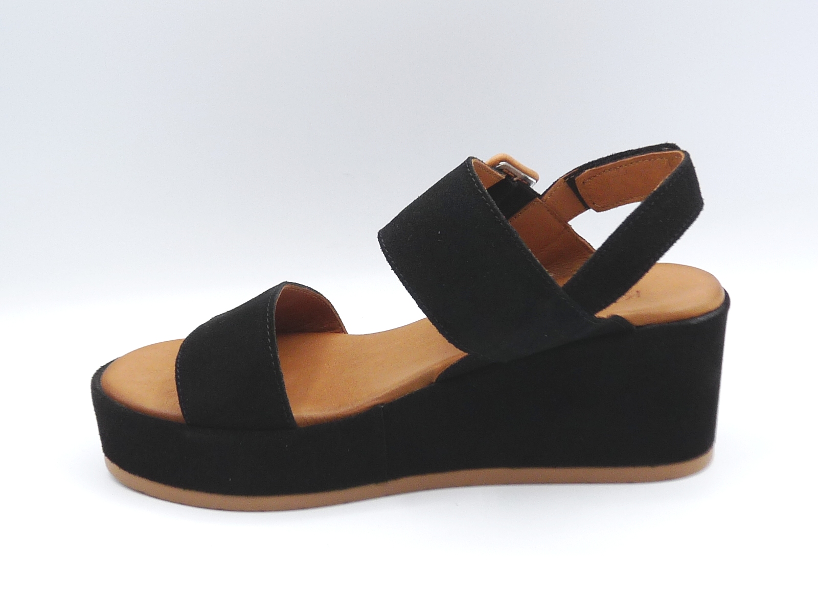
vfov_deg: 28.6
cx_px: 409
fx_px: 1205
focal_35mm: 51
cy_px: 306
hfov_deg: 37.5
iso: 100
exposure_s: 1/160
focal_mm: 5.1
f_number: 4
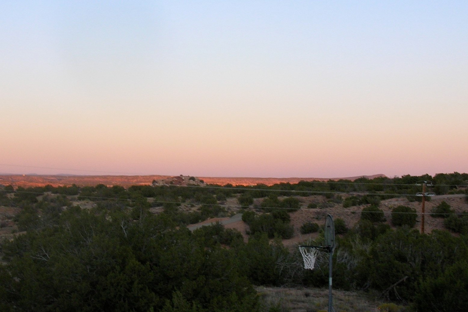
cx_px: 217
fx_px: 819
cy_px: 163
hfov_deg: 31.9
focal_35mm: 63
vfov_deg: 21.6
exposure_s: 1/31.2
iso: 50
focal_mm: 7.7
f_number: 5.4
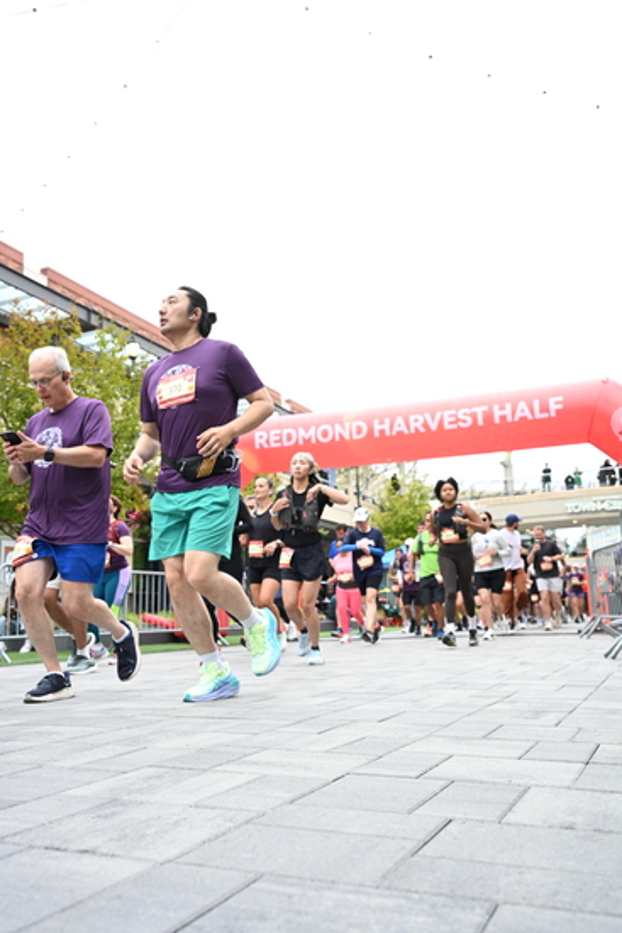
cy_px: 466
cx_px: 311
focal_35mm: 31
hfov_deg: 42.3
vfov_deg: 60.3
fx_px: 803
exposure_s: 1/640
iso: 2000
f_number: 4
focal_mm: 31
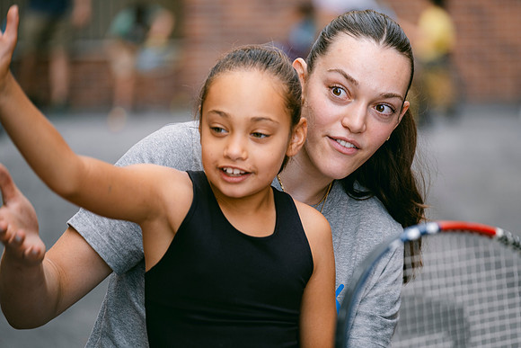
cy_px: 174
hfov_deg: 9.8
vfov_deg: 6.5
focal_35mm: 210
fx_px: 3040
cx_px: 260
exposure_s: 1/150
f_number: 2.8
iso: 160
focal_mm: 140
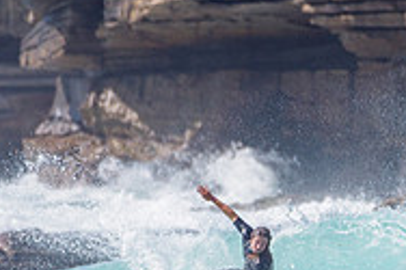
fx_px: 21341
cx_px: 250
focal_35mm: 1894
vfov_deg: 0.7
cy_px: 323
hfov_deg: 1.1
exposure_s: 1/2000
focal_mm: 500
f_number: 5.6
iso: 110
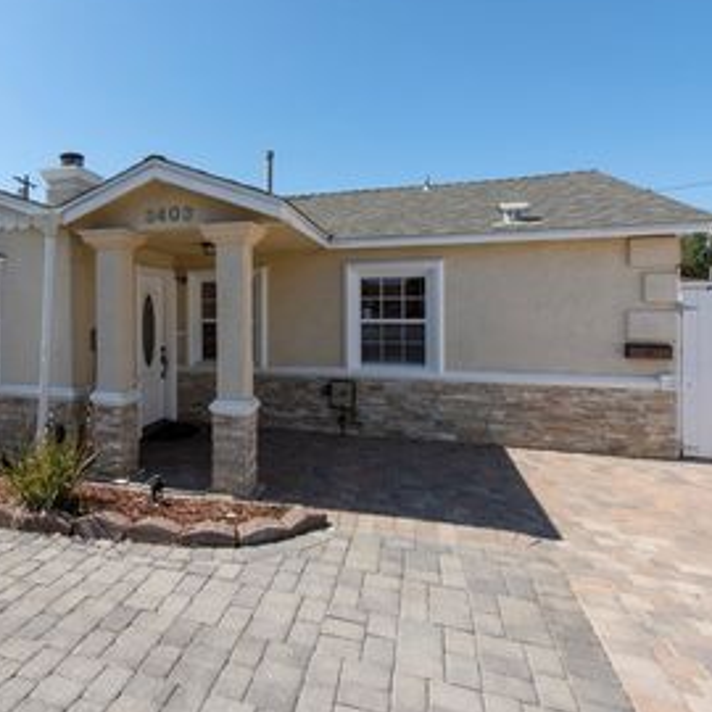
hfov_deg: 67.0
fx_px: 512
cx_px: 216
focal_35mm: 22
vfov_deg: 69.4
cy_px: 315
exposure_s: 1/20
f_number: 22
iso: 100
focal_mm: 14
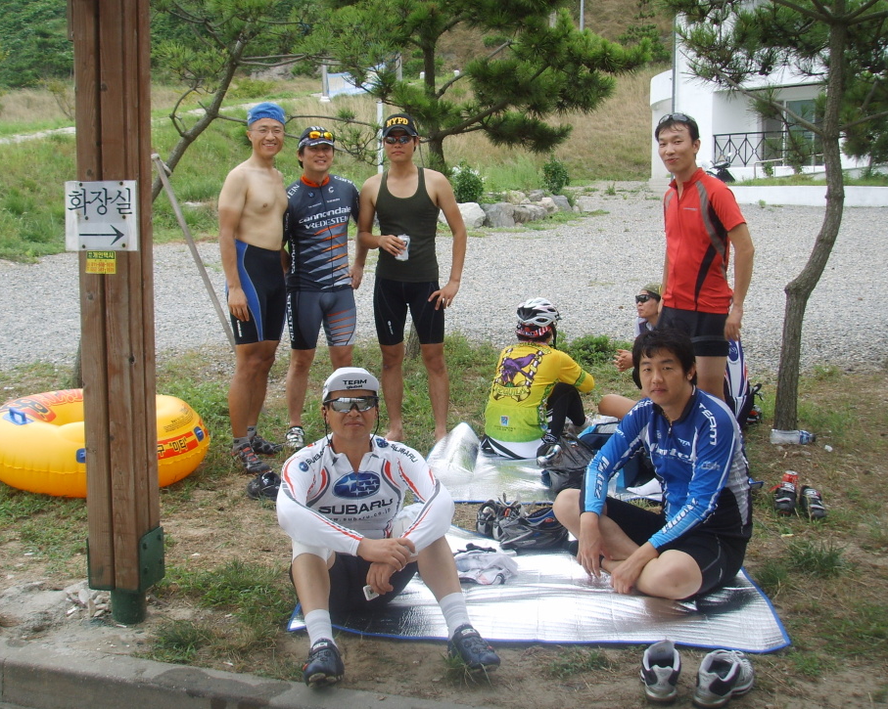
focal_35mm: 43
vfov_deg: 34.9
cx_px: 435
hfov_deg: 42.9
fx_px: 1130
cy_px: 344
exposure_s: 1/125
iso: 50
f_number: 3.5
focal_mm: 6.6
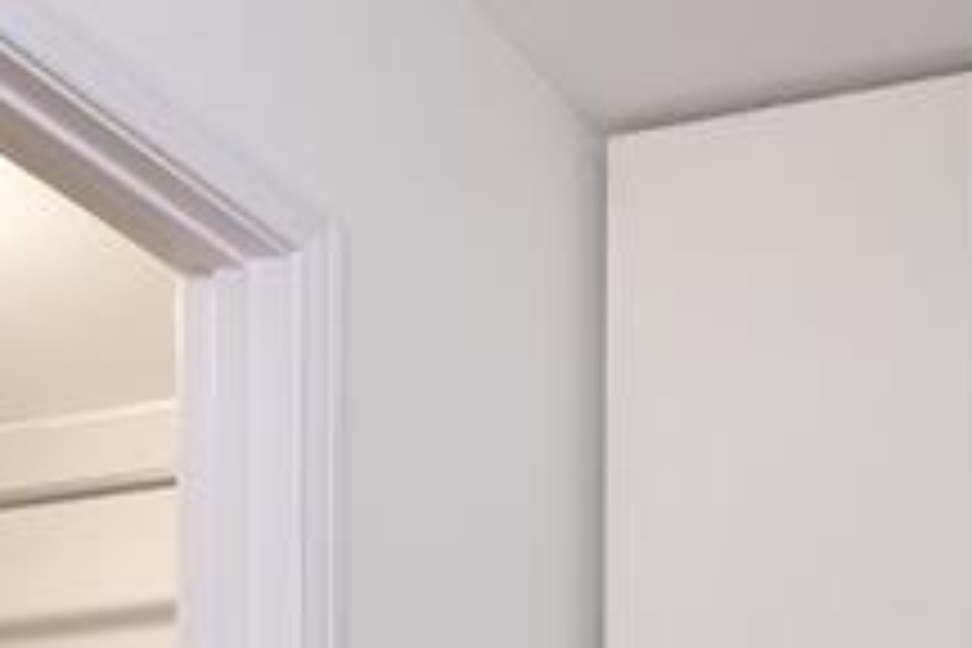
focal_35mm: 71
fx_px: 1917
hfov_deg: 26.0
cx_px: 1107
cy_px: 1318
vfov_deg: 15.2
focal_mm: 10
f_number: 11
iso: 400
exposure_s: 1.7
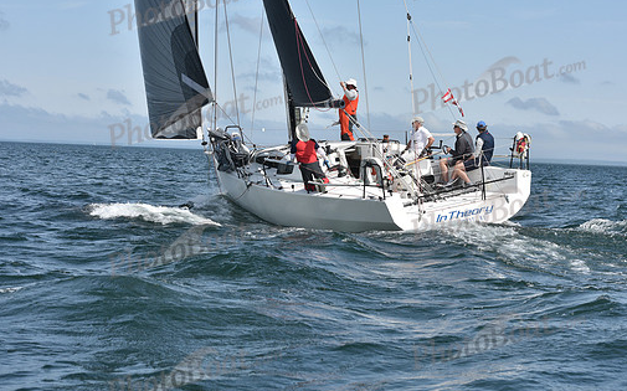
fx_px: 1400
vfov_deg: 15.9
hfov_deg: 25.2
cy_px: 164
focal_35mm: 82
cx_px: 348
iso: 200
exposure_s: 1/1250
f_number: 6.3
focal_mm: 70
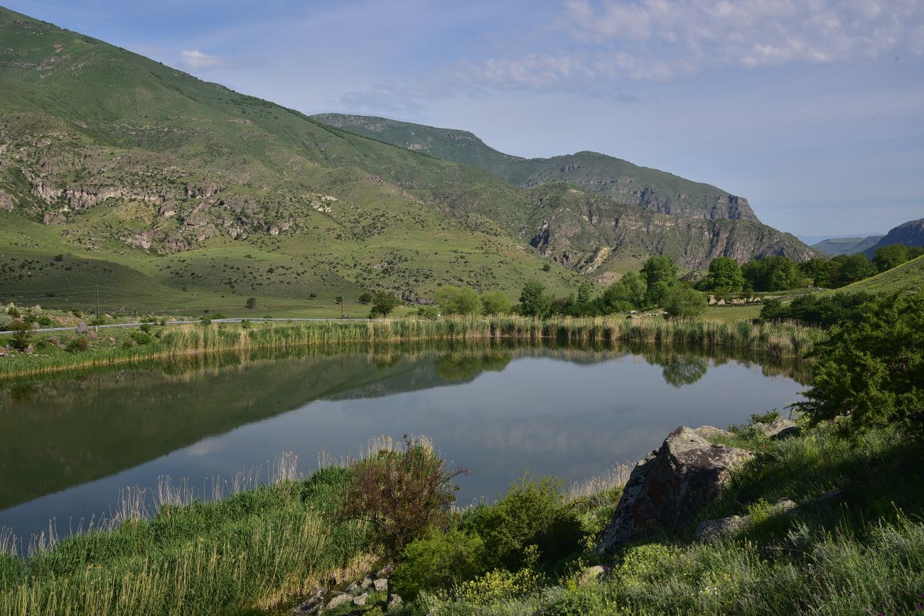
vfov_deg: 33.4
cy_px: 308
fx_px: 1027
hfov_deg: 48.5
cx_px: 462
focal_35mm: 40
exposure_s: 1/125
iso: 100
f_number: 14
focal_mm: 40
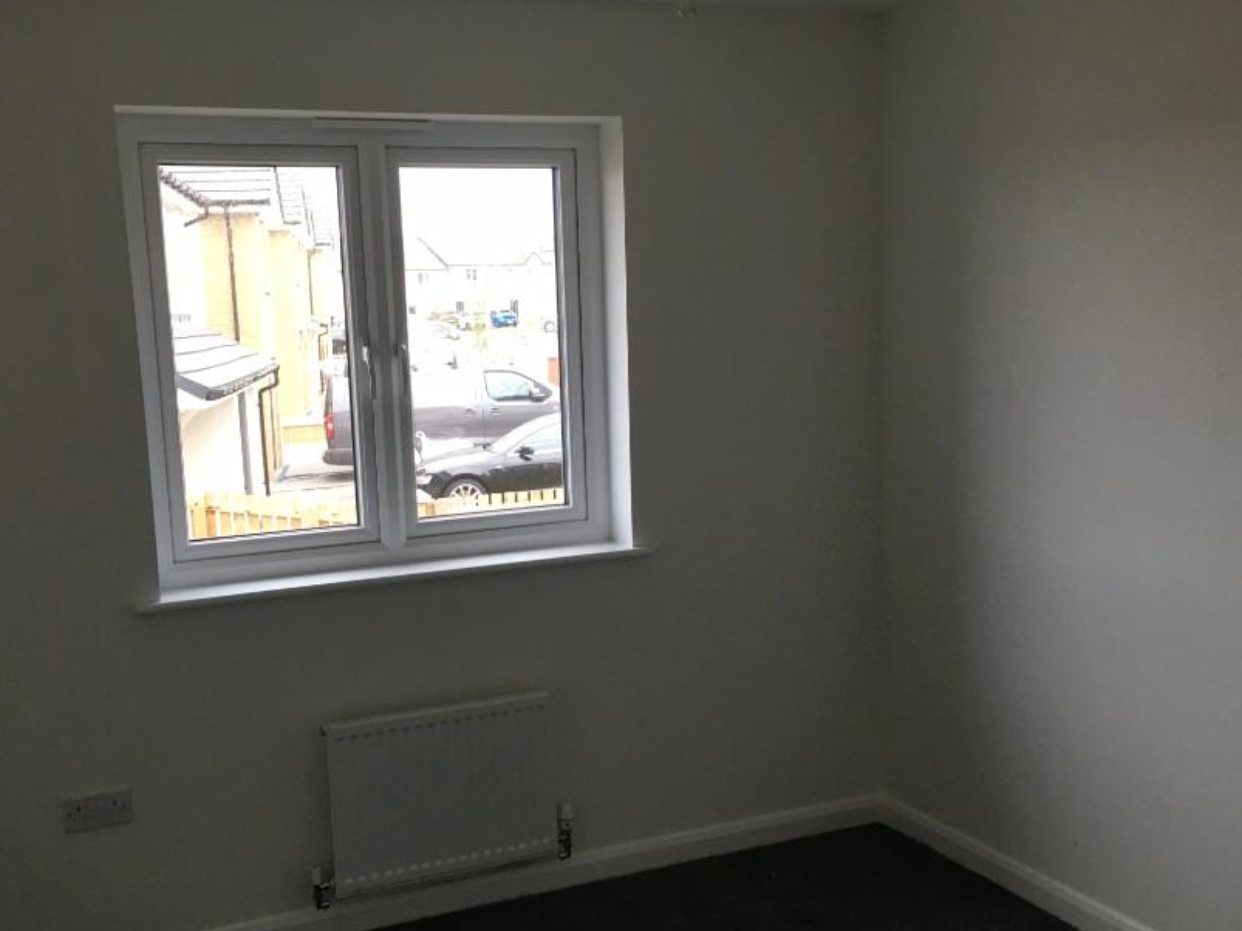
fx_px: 1327
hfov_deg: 50.0
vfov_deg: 38.6
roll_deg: +2.2
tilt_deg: -8.3
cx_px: 552
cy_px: 512
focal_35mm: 37
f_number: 2.2
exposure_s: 1/33
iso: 50
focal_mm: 4.15
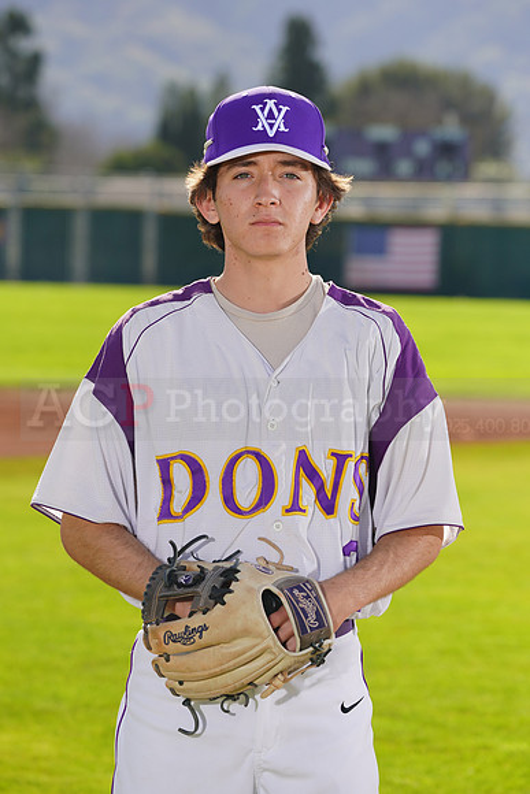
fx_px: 4325
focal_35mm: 196
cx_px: 265
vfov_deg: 10.5
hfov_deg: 7.0
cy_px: 397
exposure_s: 1/250
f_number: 8
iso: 100
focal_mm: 196
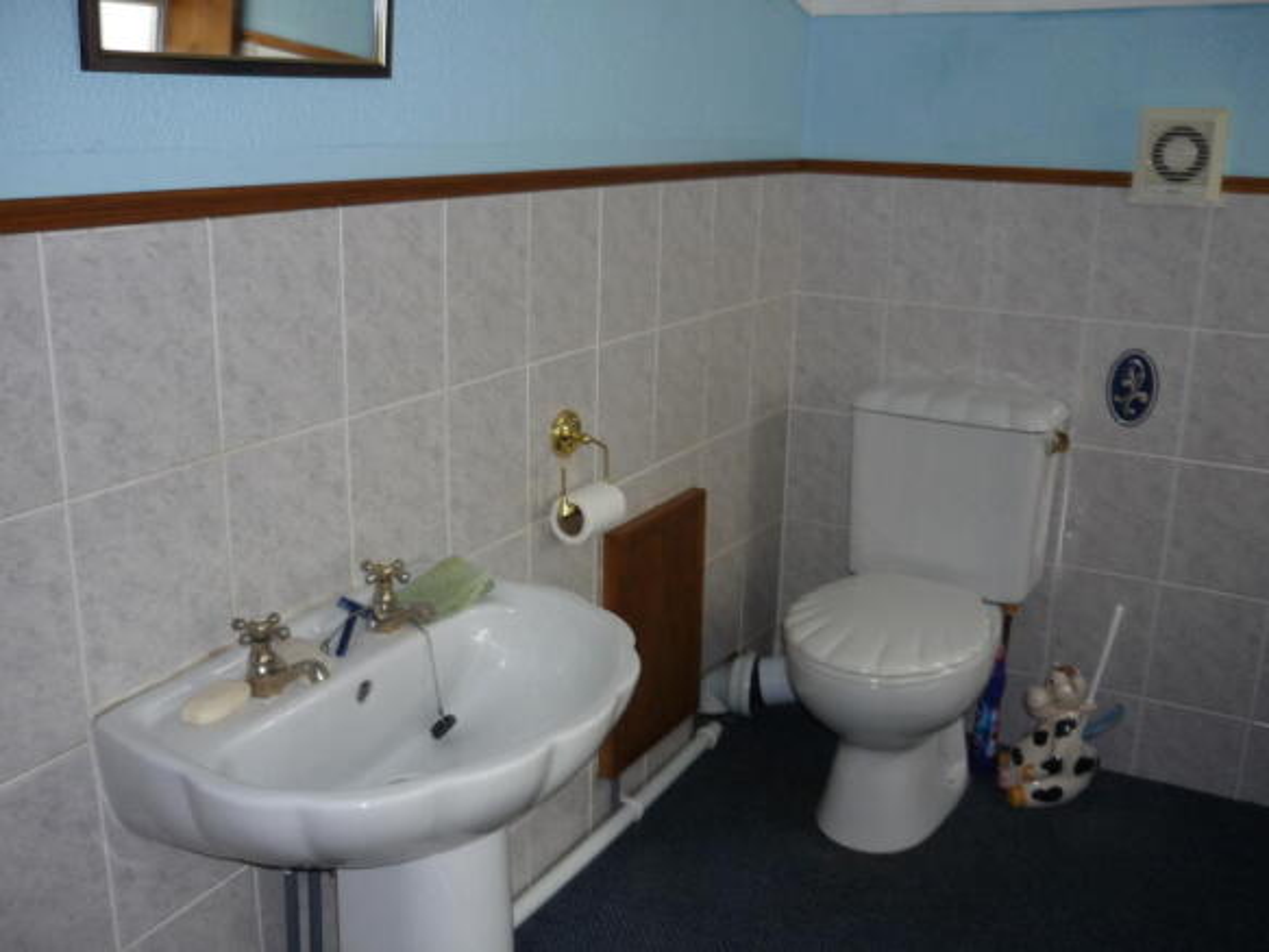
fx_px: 1210
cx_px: 634
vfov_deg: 42.9
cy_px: 476
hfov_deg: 55.4
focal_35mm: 33
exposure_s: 1/30
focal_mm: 5.5
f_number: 2.8
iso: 100
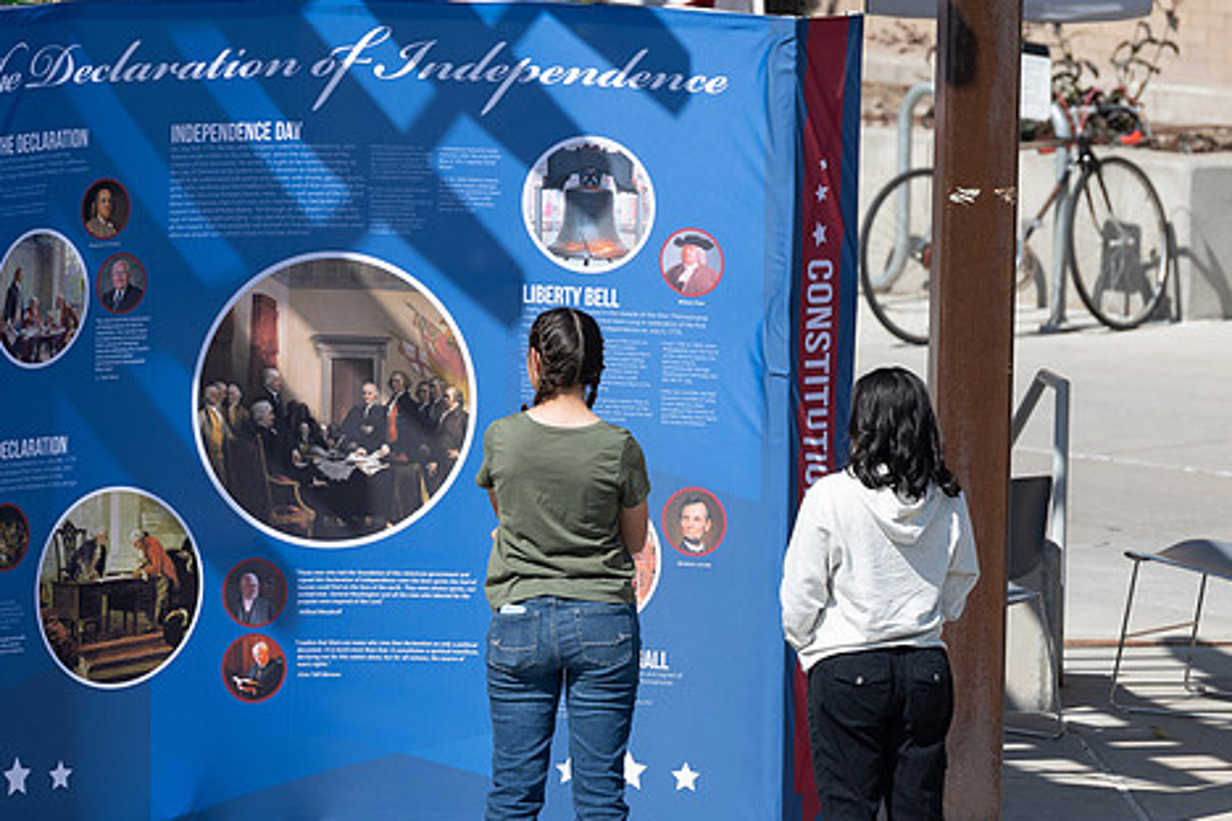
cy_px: 393
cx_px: 601
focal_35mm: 389
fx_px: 13311
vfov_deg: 3.5
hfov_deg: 5.3
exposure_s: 1/800
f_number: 6.3
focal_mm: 200
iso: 160
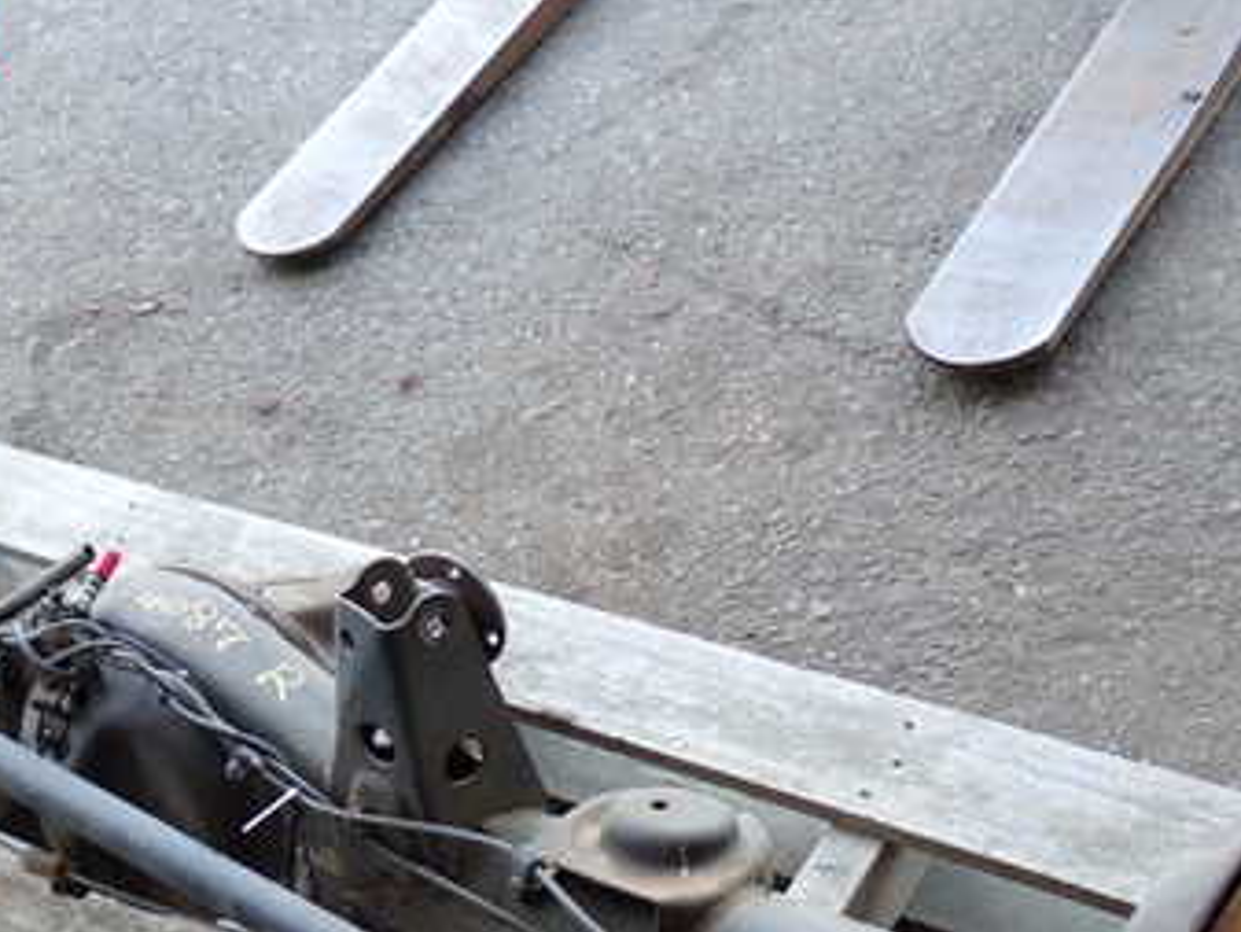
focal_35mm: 57
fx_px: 2044
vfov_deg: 25.0
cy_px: 821
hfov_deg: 33.5
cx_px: 409
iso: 125
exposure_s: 1/60
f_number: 2.4
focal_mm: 5.79
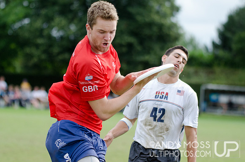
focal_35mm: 180
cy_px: 81
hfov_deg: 11.4
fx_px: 1222
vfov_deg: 7.6
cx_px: 122
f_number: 3.2
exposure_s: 1/5000
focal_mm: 120
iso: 1000
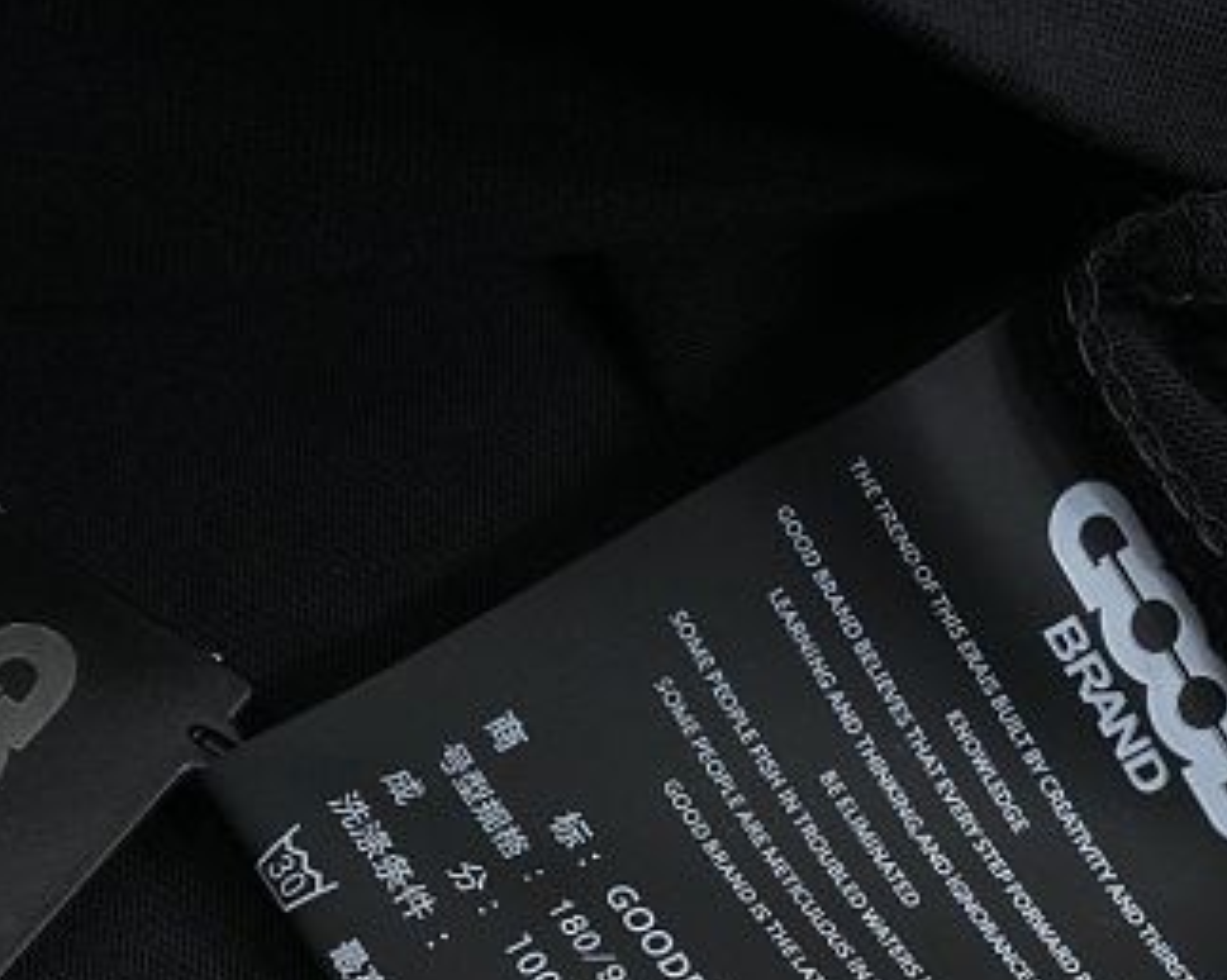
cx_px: 771
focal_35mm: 94
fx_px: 3417
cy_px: 921
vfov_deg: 16.1
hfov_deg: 20.3
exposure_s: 1/160
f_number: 8
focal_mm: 27
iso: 1000
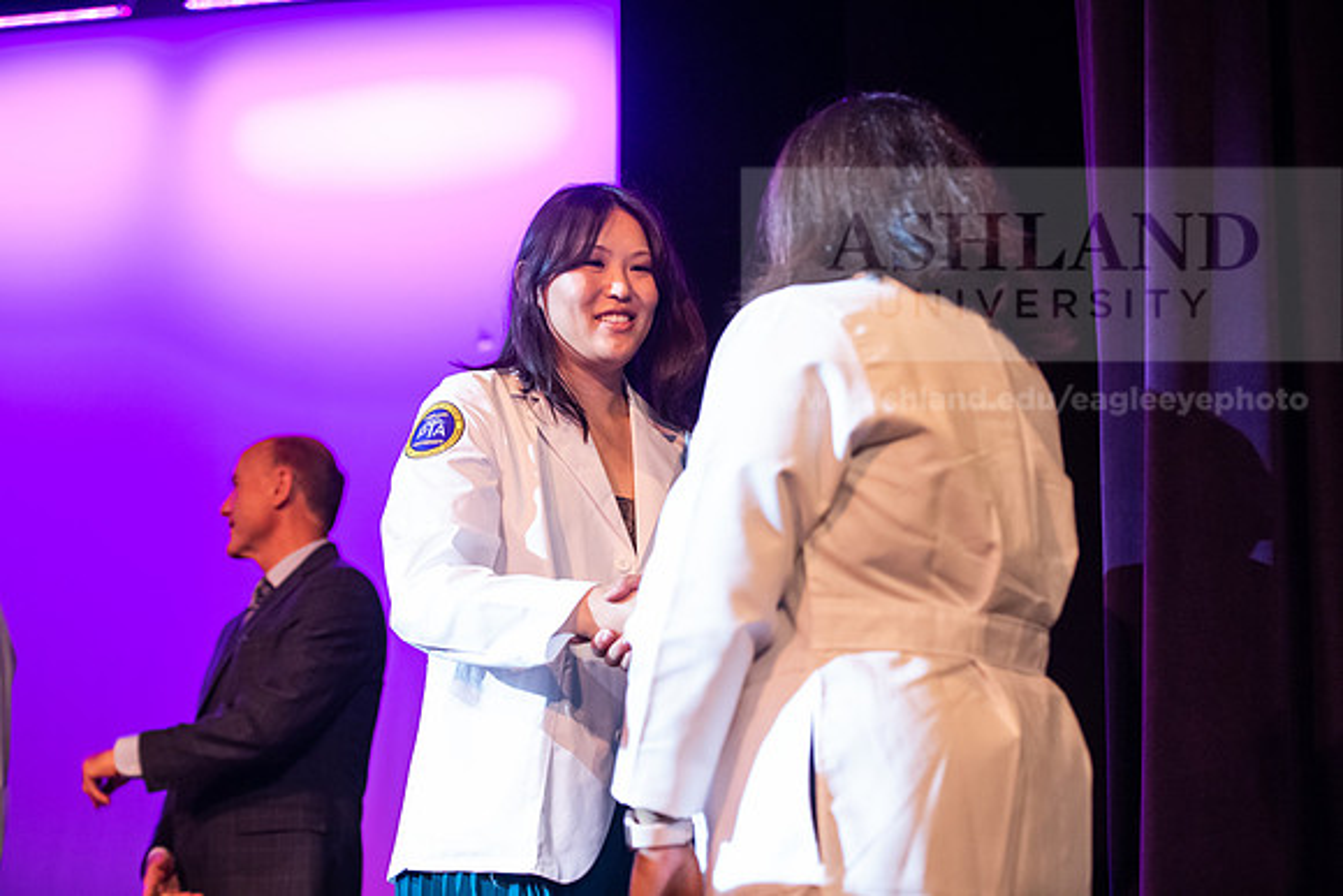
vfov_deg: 19.5
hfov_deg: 28.8
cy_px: 448
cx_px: 672
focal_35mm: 70
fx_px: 2612
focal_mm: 70
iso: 4000
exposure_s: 1/200
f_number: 3.2
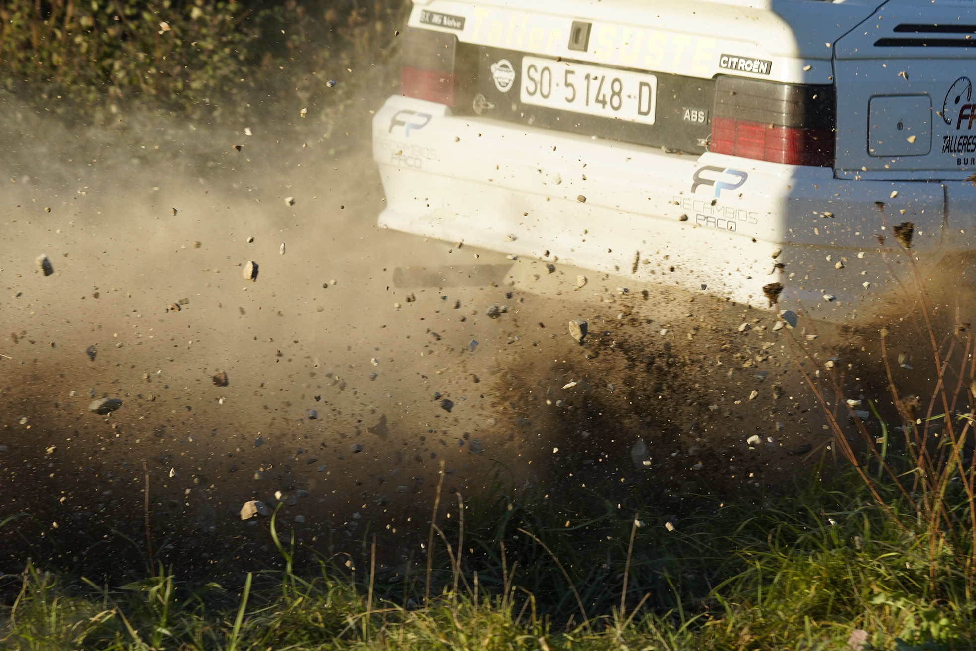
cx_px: 488
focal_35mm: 135
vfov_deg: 10.2
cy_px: 326
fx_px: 3660
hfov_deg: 15.2
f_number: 4.5
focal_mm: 90
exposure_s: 1/1600
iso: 640
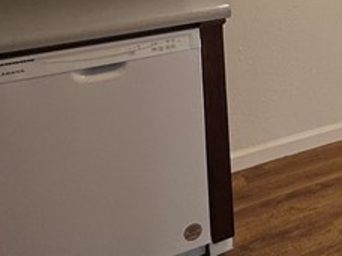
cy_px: -79
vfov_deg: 21.1
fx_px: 622
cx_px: 418
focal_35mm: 63
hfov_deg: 26.9
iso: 64
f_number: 2.2
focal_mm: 2.22
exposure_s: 1/120
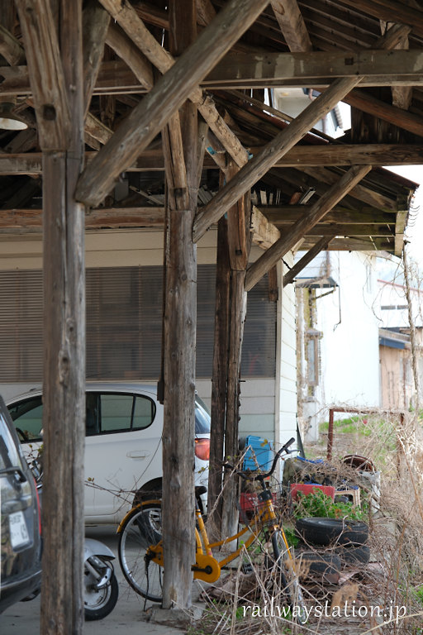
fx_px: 1357
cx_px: 212
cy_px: 318
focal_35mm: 77
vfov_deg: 26.3
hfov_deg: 17.7
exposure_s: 1/400
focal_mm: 51.4
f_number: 2.8
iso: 160
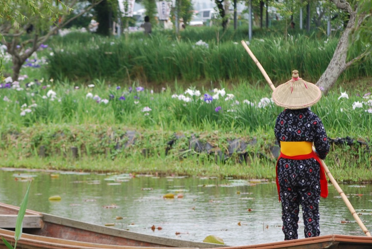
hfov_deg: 8.0
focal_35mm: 258
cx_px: 153
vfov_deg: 5.3
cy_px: 177
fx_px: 2668
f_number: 5
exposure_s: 1/400
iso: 200
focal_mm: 98
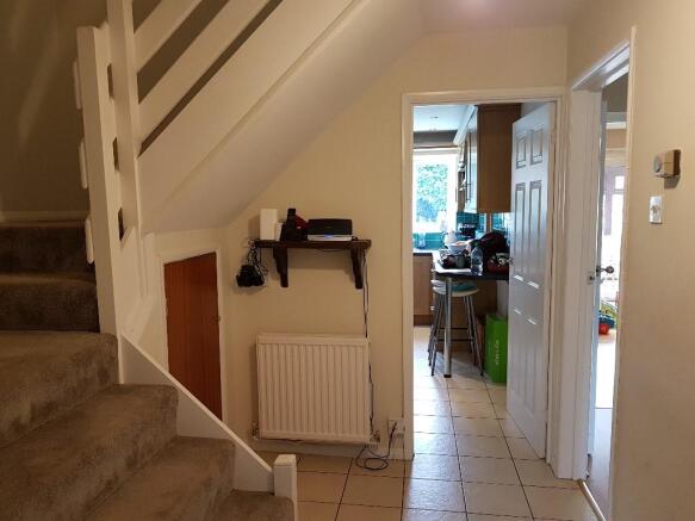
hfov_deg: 67.3
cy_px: 260
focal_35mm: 26
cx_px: 348
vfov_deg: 53.0
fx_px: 522
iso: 80
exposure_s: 1/50
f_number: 1.7
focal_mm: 4.2
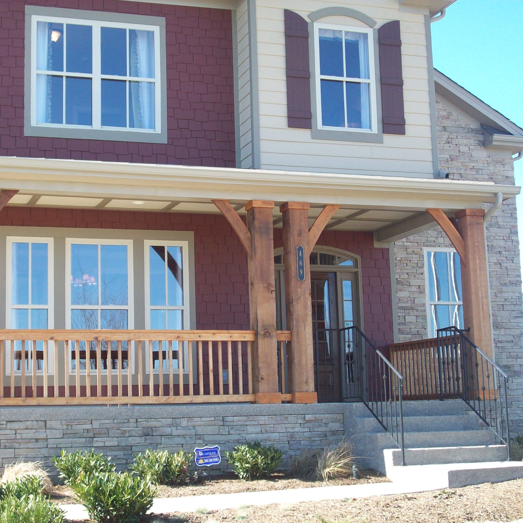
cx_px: 198
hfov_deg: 26.8
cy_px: 262
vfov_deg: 26.9
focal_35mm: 64
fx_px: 1094
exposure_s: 1/218
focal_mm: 9
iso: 80
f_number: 3.4
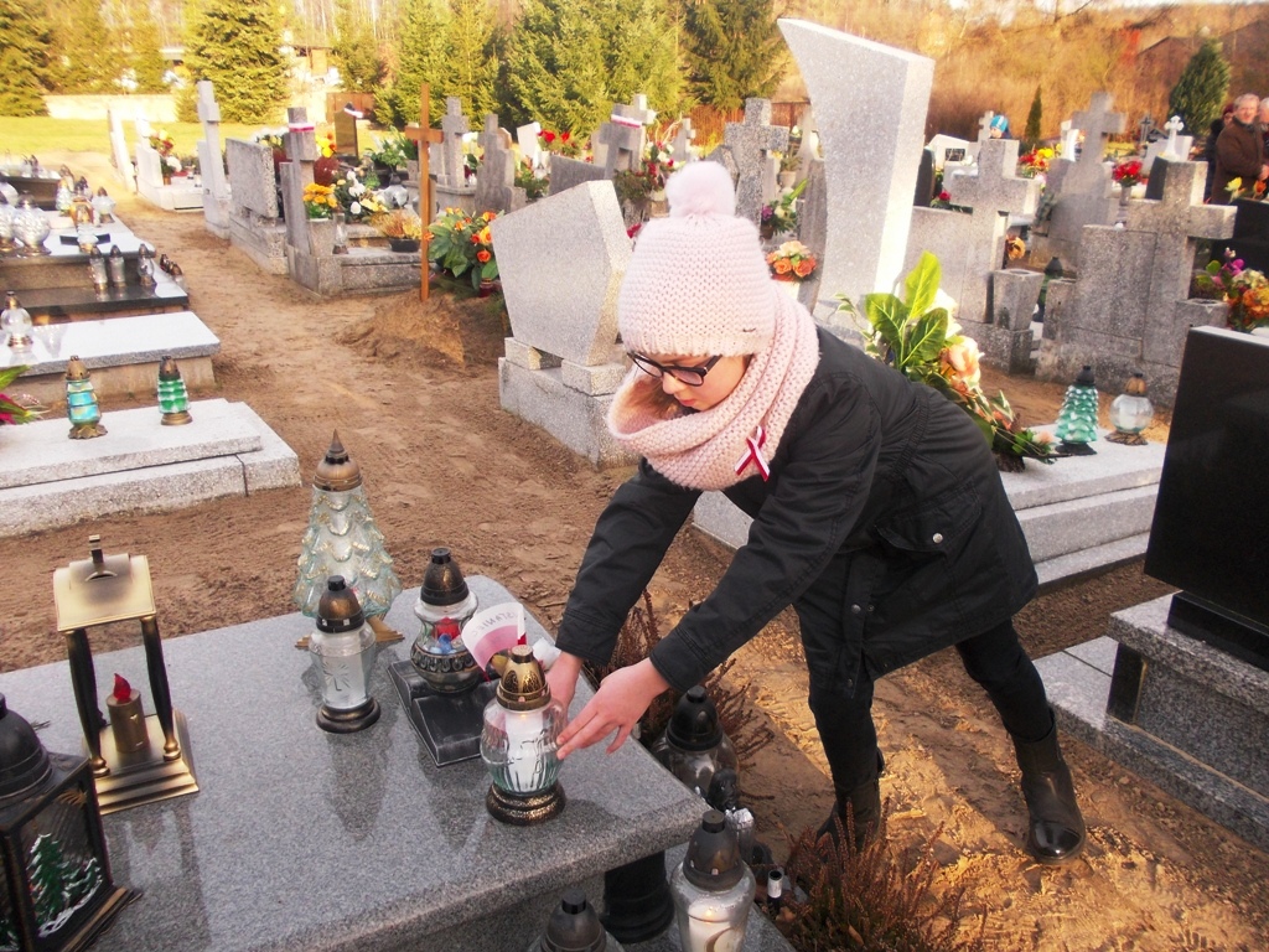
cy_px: 476
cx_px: 634
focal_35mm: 28
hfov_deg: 63.4
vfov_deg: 49.7
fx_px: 1026
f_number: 2.7
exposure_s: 1/200
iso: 80
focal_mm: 4
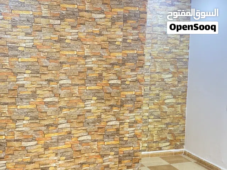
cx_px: 114
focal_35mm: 26
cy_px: 85
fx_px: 170
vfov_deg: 53.1
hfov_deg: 67.3
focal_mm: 4.25
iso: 125
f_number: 1.8
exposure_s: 1/75
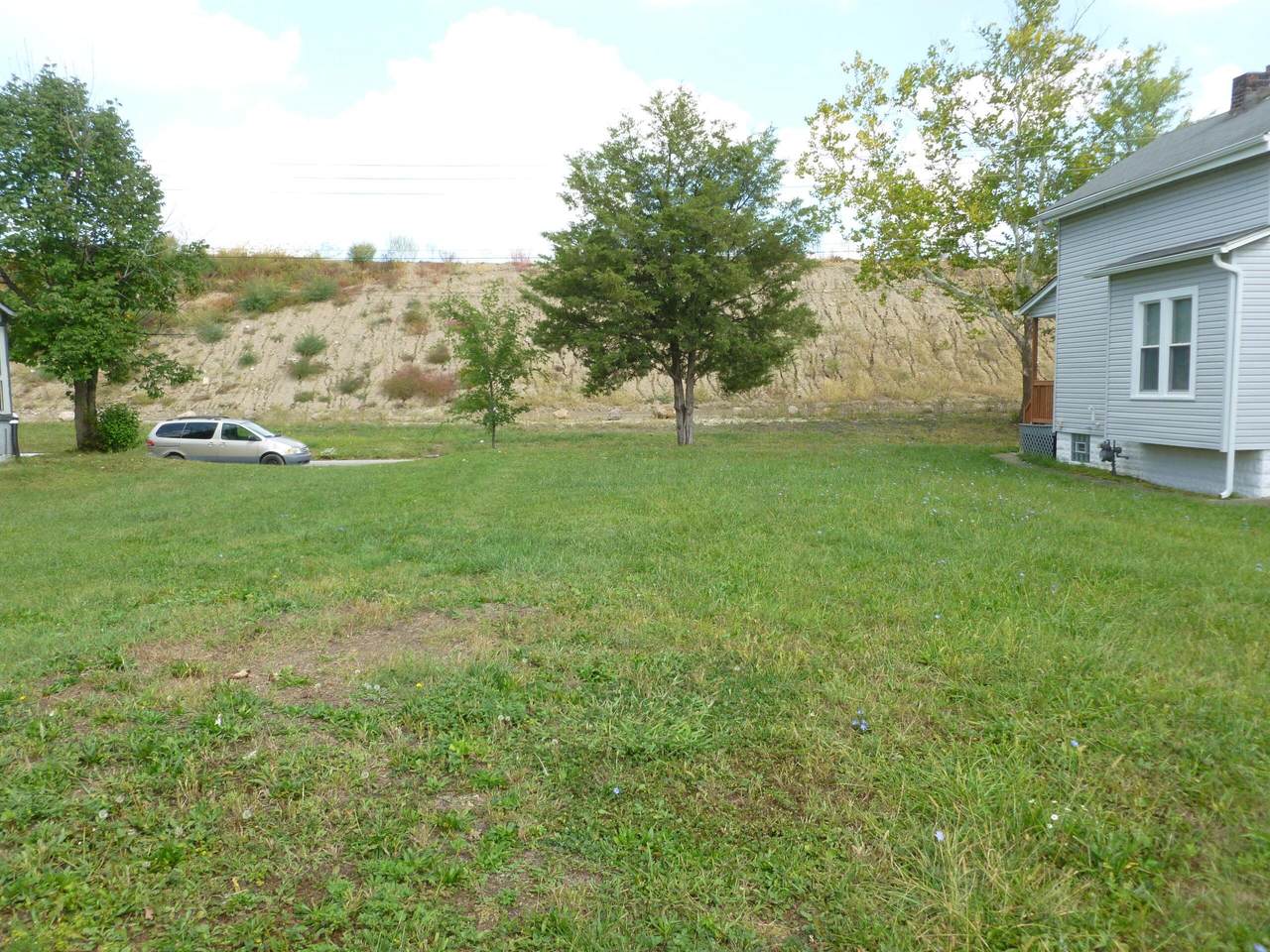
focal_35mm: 28
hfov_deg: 63.4
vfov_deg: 49.7
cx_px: 635
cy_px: 476
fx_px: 1027
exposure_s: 1/250
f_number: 3.3
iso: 100
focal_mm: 5
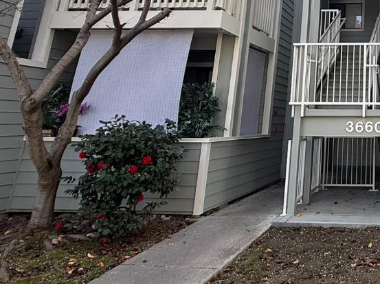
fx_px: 417
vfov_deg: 34.6
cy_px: 7
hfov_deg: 41.2
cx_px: 398
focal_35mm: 38
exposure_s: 1/390
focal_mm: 2.22
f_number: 2.2
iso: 64
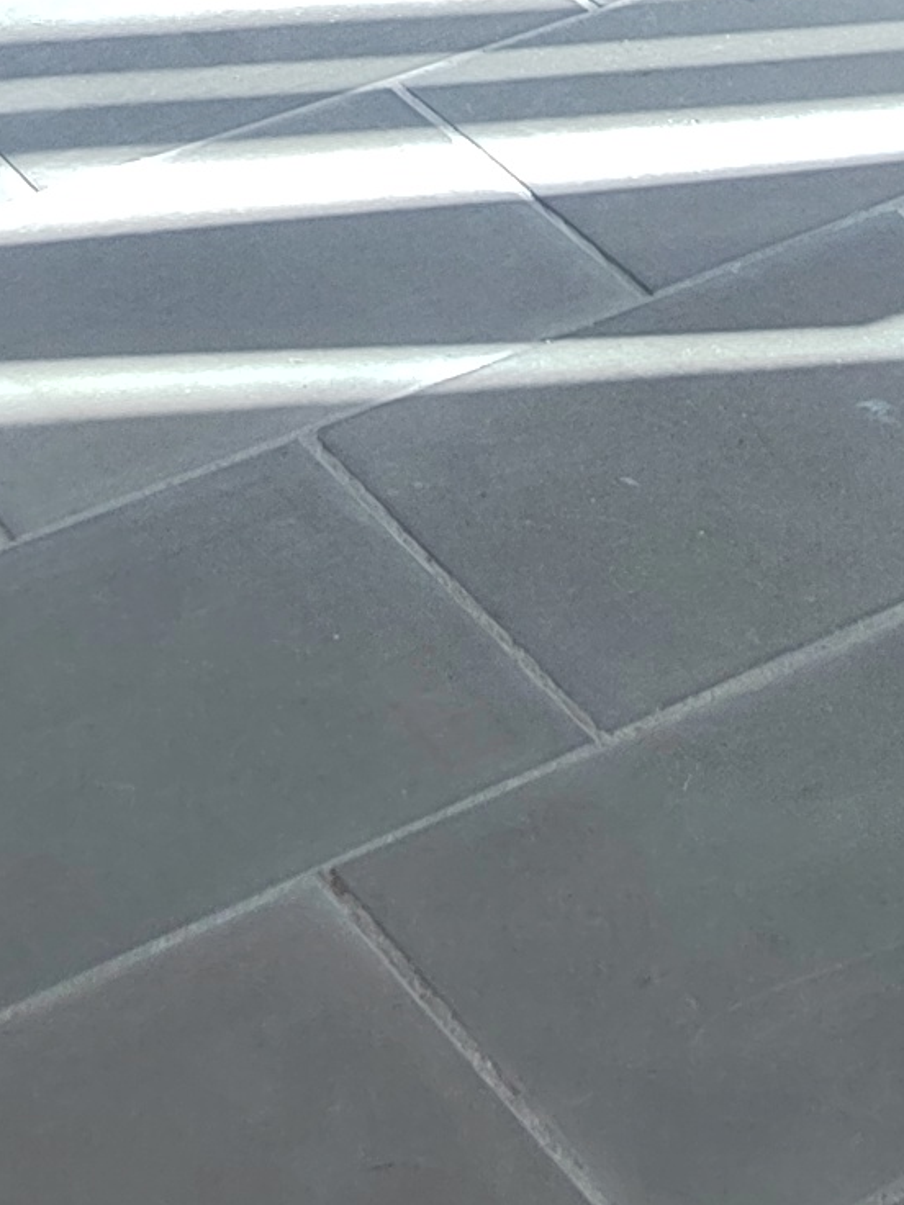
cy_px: -1505
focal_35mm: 122
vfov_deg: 13.0
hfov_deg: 11.0
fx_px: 4248
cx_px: 1837
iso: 224
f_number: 1.9
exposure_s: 1/120
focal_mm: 5.52
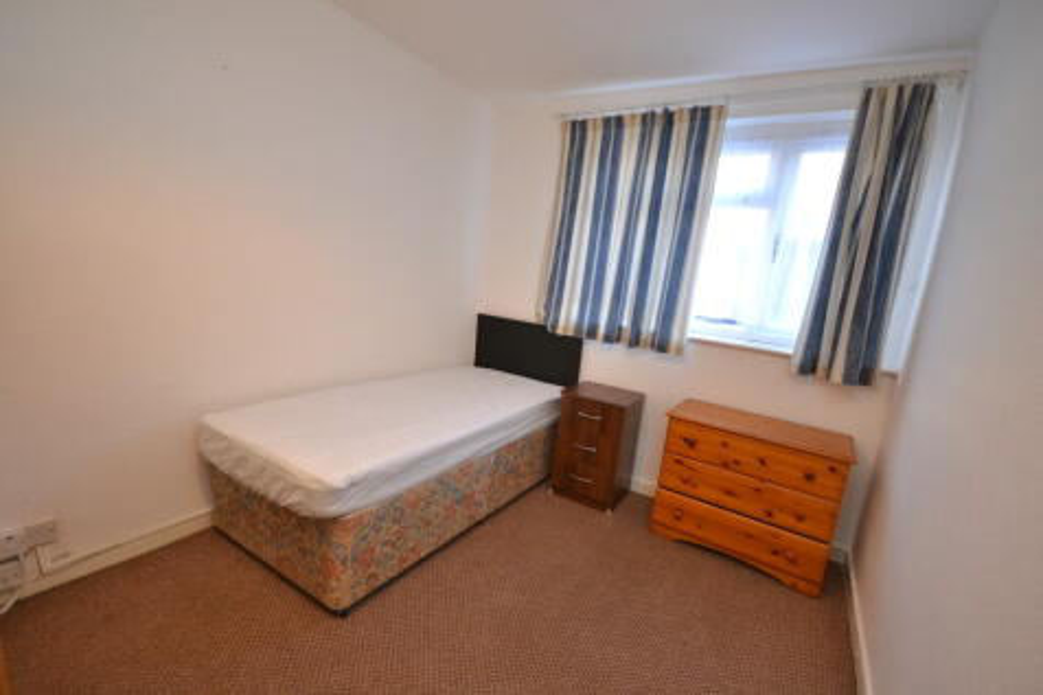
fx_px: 434
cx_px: 522
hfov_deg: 100.4
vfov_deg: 77.3
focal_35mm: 15
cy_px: 348
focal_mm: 10
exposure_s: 1/60
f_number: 4
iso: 800
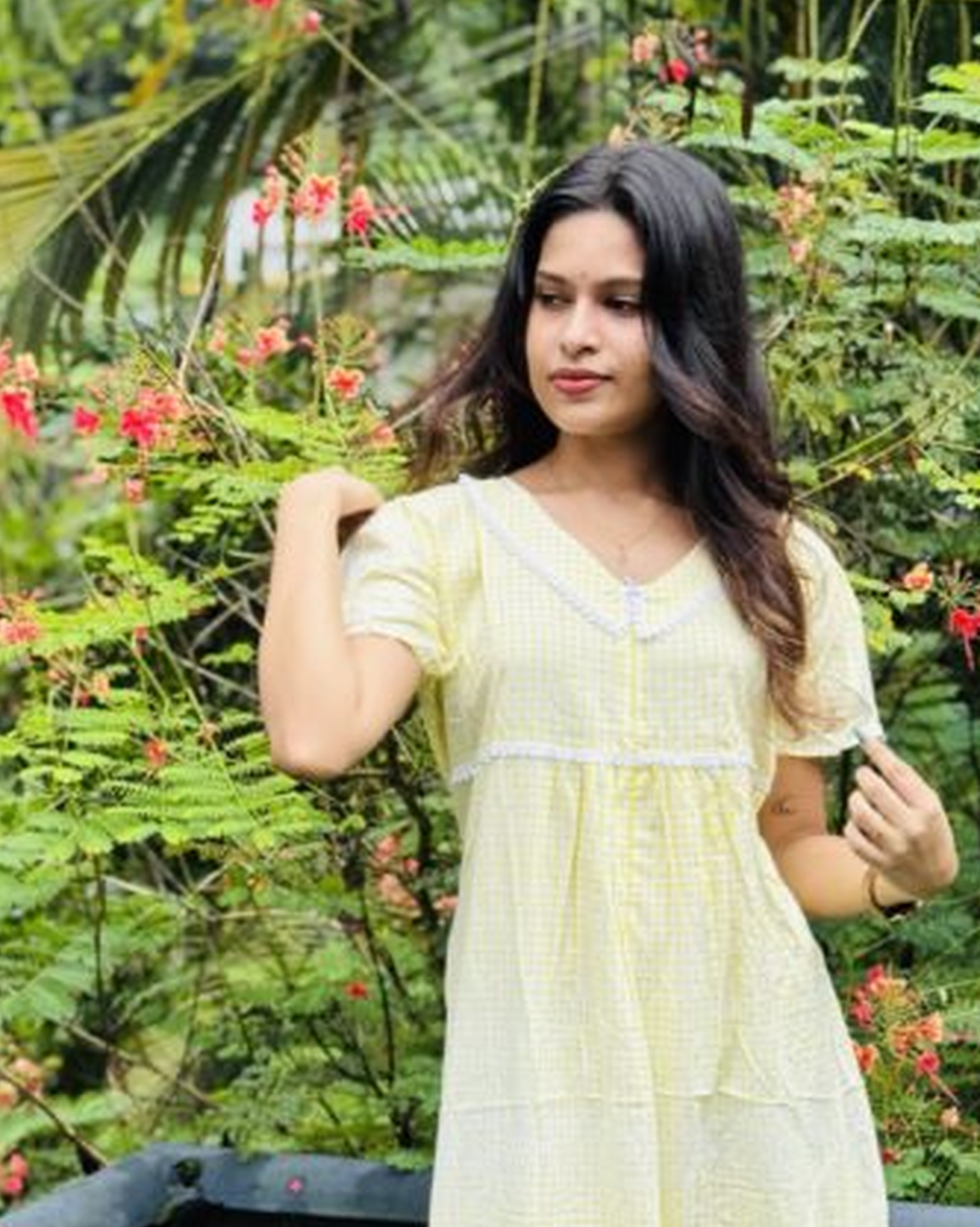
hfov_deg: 20.4
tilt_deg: -11.8
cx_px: 489
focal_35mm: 75
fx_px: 2722
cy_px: 946
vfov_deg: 25.1
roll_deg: +2.9
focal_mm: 6.76
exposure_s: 1/1027
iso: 64
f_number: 1.78
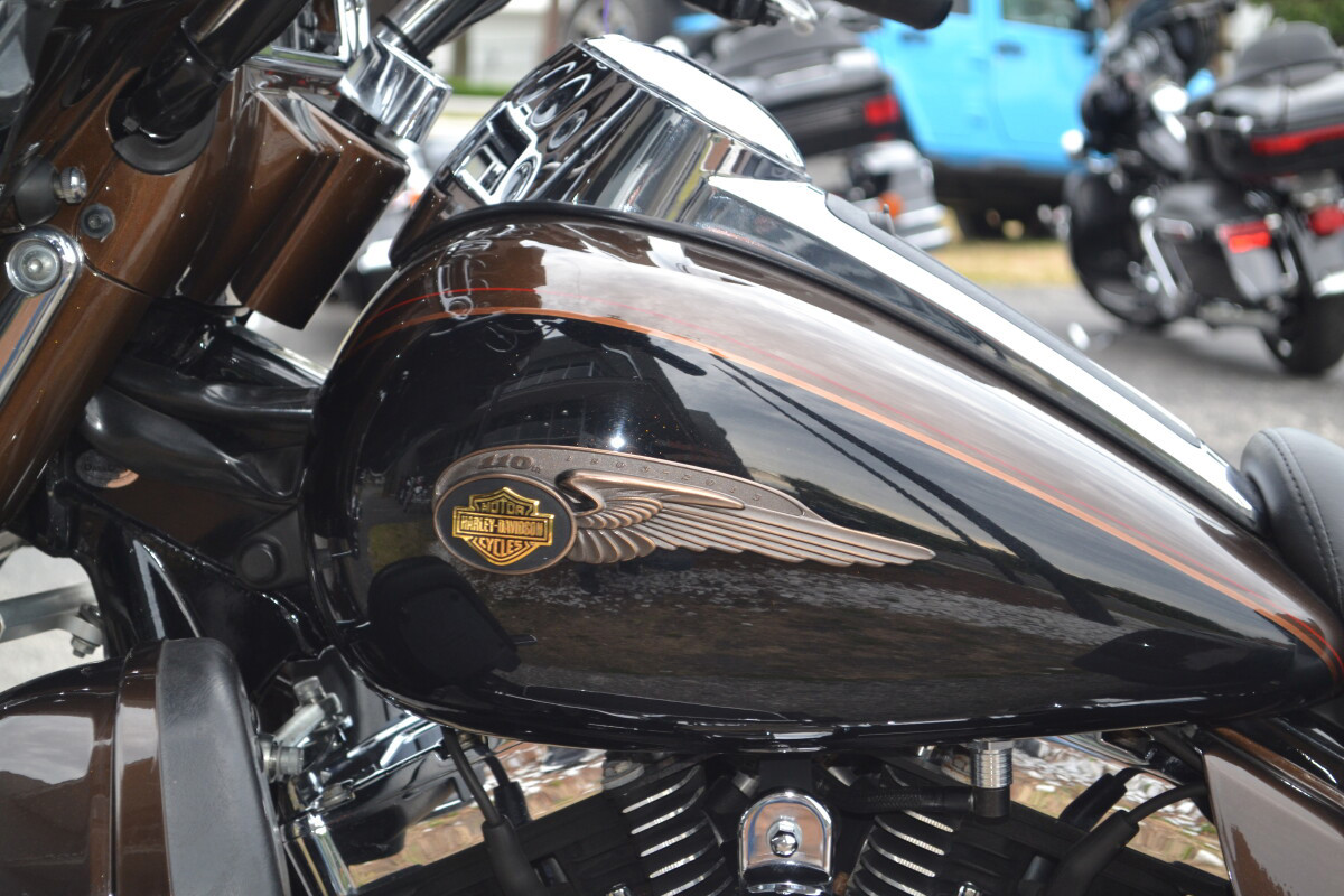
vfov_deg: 16.6
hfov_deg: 24.6
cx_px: 672
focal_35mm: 82
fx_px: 3080
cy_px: 448
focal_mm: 55
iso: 400
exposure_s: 1/100
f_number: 5.6
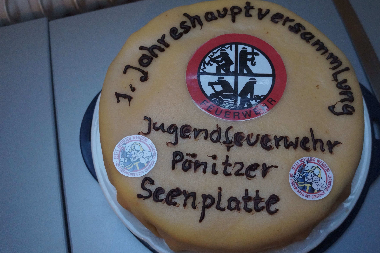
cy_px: 110
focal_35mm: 34
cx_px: 228
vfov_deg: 38.8
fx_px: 359
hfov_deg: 55.4
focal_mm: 18
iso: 2000
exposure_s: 1/60
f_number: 4
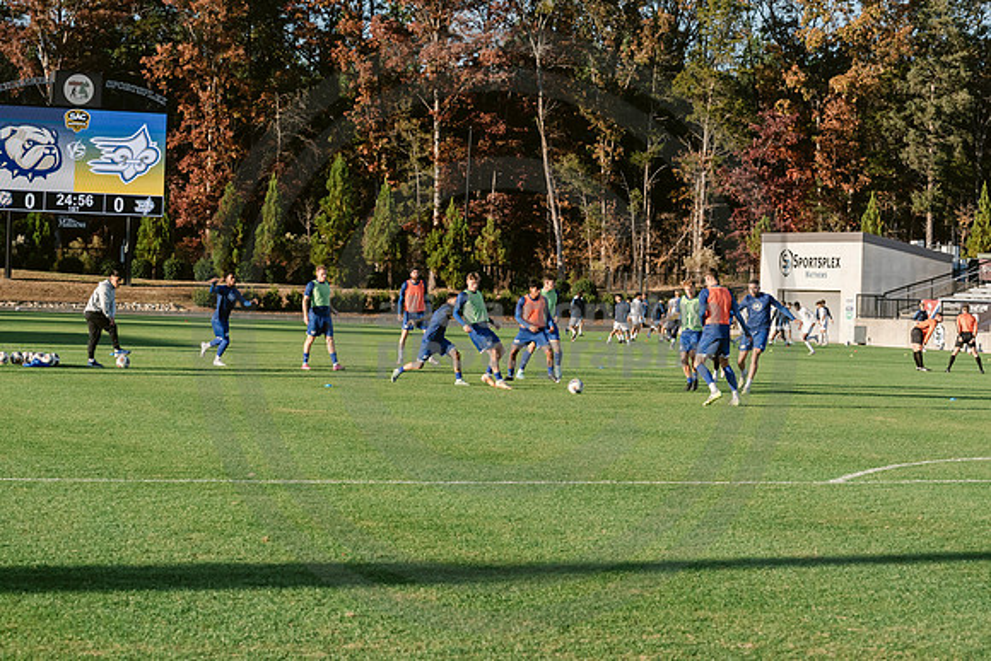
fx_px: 2616
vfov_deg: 14.4
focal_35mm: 95
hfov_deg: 21.5
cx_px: 496
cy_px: 330
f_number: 9
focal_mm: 95
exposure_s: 1/2000
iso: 1250
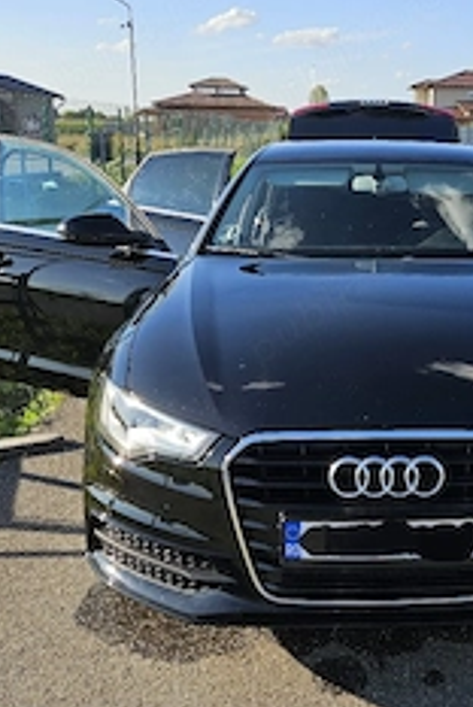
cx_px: 406
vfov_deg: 47.3
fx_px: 806
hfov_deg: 31.5
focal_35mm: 41
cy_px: 328
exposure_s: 1/1000
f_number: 1.8
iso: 25
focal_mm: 5.4
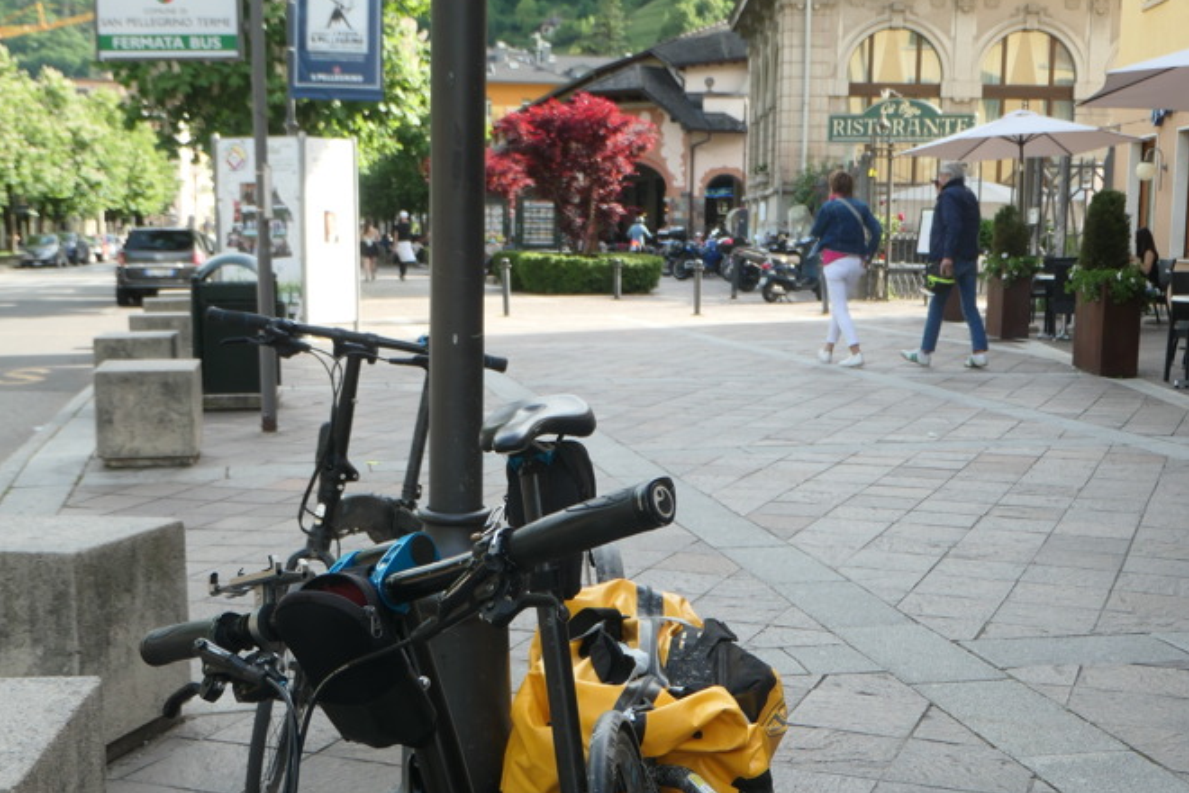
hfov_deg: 41.9
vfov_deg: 28.6
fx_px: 1552
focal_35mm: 47
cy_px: 458
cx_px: 599
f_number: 3.6
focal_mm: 11.5
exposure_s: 1/320
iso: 200
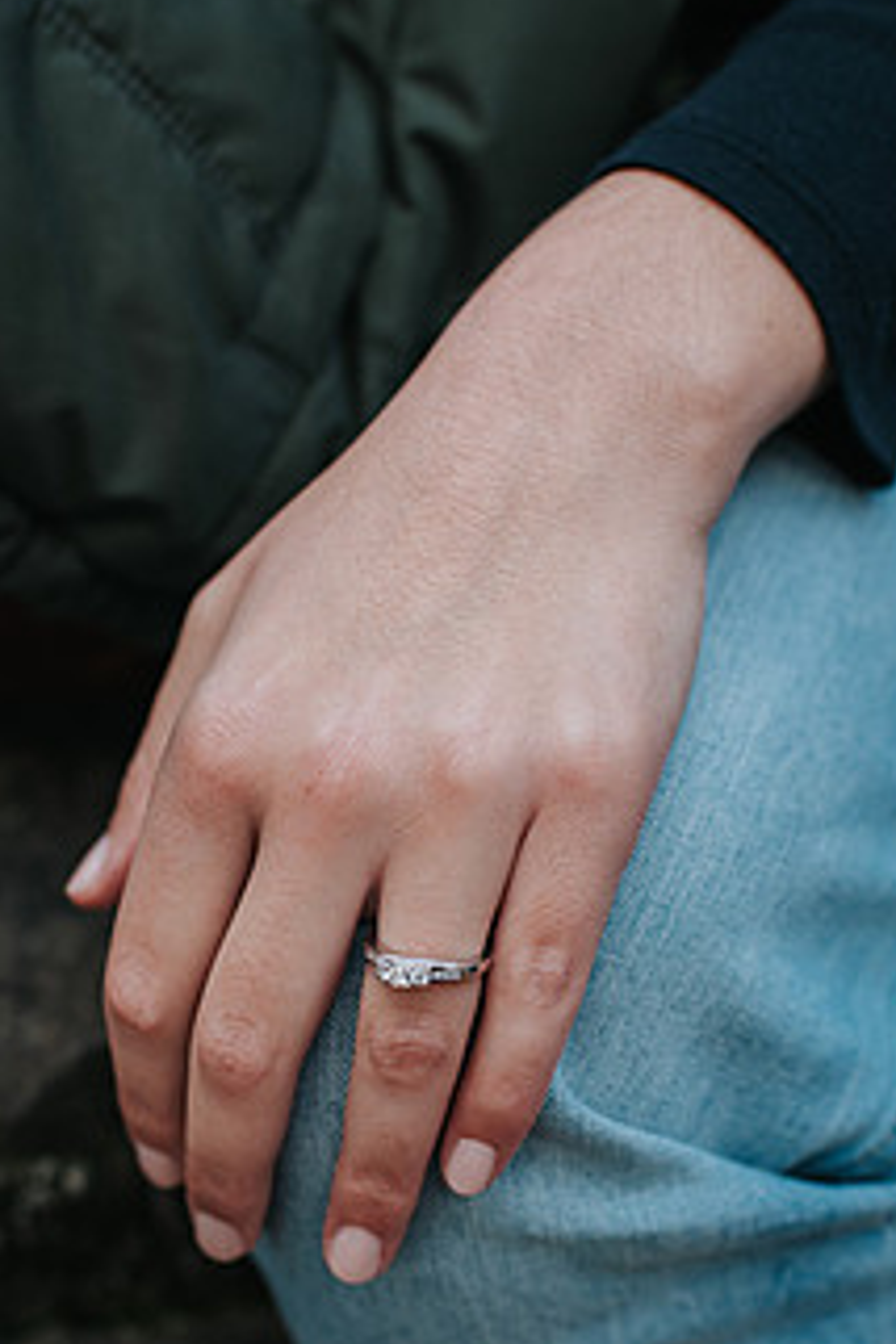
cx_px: 415
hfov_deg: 27.5
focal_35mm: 49
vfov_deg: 39.9
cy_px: 875
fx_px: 1829
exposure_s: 1/320
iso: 1000
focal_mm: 35
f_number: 3.2
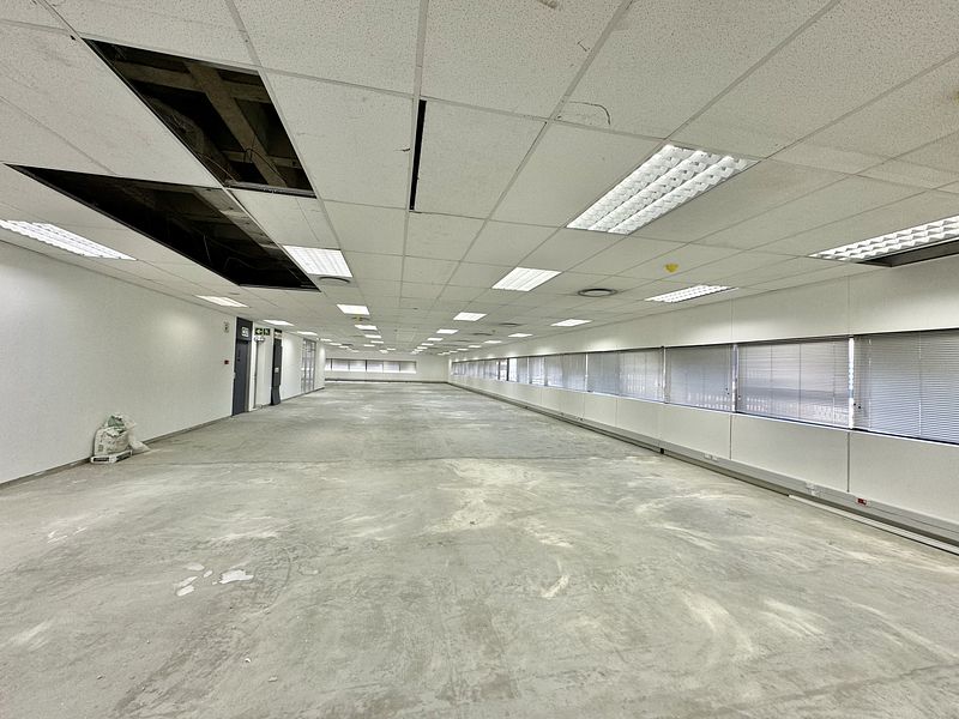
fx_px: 388
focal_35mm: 14
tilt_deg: +0.8
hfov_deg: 102.1
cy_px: 360
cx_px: 480
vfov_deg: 85.7
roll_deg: -2.1
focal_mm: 2.22
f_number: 2.2
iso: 100
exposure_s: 1/100
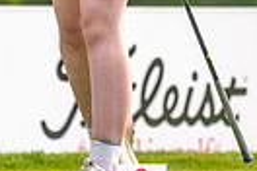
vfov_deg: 1.0
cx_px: 80
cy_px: -170
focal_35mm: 1321
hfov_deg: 1.6
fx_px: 9430
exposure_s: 1/800
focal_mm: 300
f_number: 4.5
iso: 400
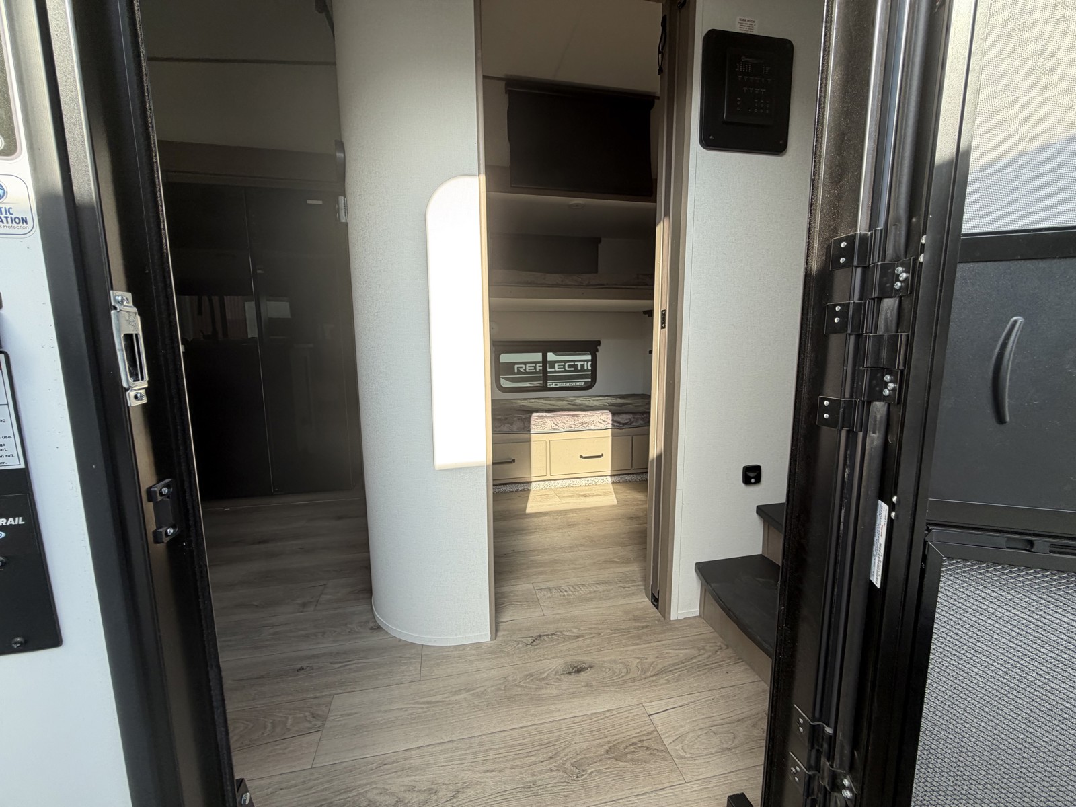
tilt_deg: -6.2
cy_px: 404
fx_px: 435
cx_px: 538
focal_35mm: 14
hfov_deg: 102.1
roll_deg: +0.8
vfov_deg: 85.7
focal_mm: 2.22
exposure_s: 1/143
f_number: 2.2
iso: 25
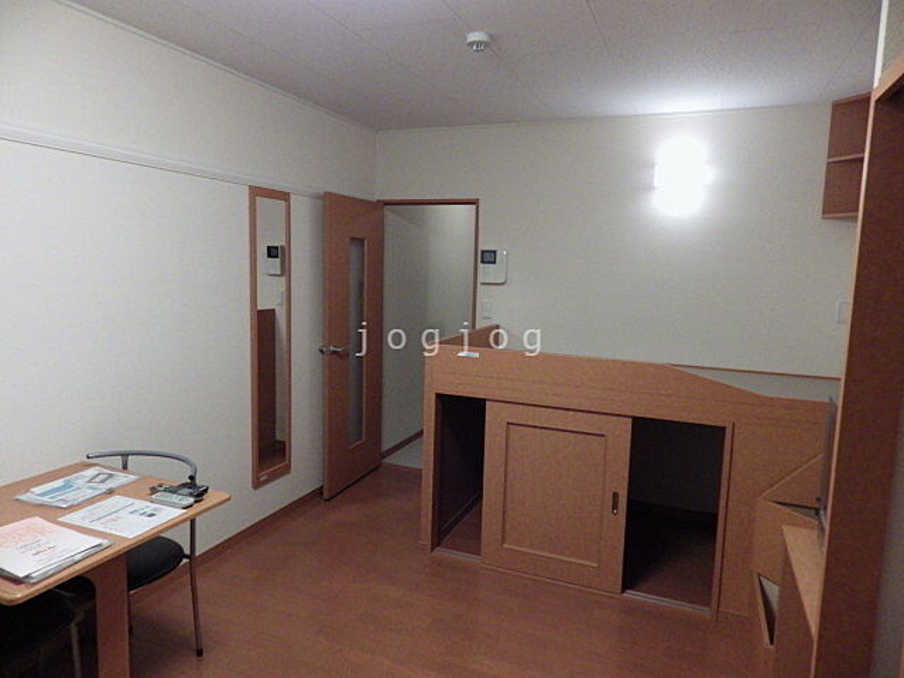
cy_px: 339
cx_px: 452
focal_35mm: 22
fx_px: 575
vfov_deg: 61.1
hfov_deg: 76.4
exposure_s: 1/45
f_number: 3.1
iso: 500
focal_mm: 4
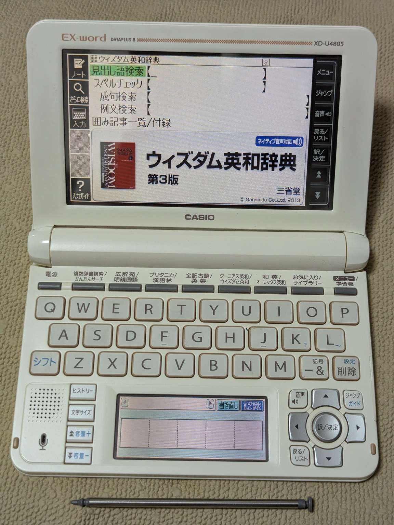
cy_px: 262
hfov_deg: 30.3
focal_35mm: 48
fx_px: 728
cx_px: 197
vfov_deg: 39.7
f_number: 1.85
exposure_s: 1/112
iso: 256
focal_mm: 6.81
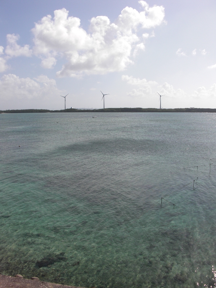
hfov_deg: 39.7
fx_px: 300
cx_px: 108
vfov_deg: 51.4
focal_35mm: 36
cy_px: 144
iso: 50
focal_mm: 6.3
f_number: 7.9
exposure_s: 1/320
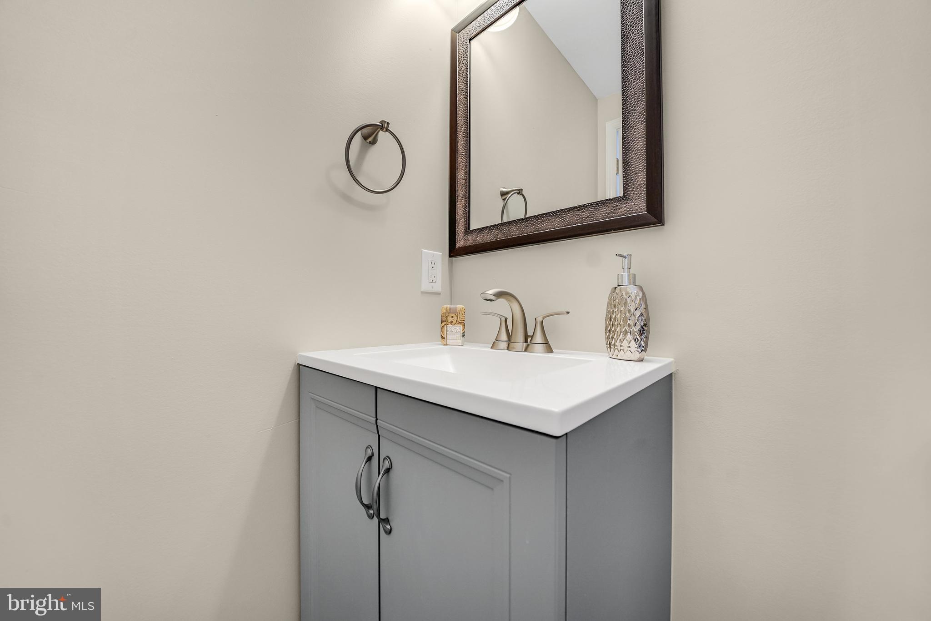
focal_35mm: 12
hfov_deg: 112.6
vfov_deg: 90.0
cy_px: 310
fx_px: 310
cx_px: 466
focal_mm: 12
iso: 640
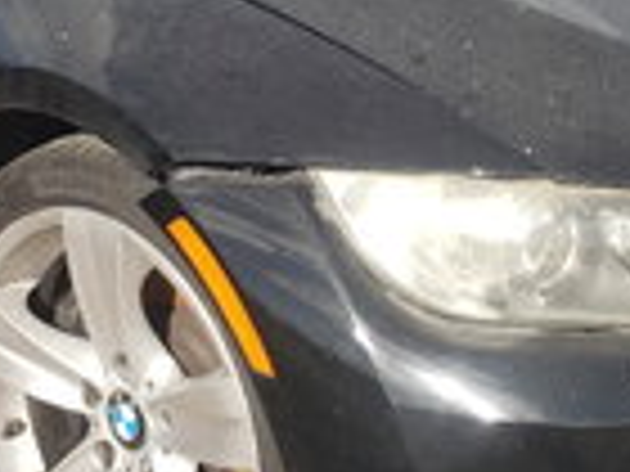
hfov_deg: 19.8
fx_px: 1802
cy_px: 18
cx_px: 416
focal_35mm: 99
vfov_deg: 14.7
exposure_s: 1/2500
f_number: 1.5
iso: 50
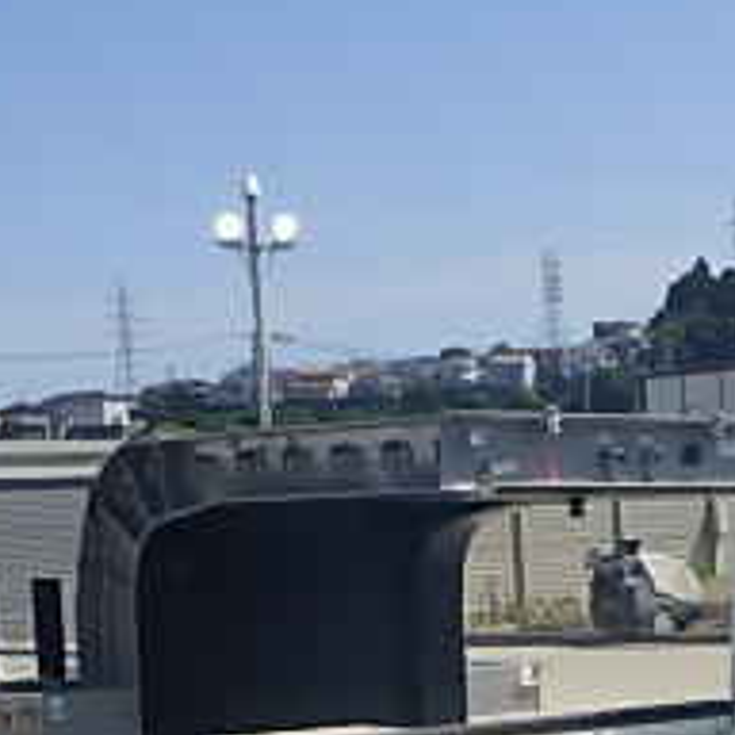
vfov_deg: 16.6
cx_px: 746
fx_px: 2402
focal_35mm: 100
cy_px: 900
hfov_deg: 17.0
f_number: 4.6
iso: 125
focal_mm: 6.1
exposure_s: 1/1000
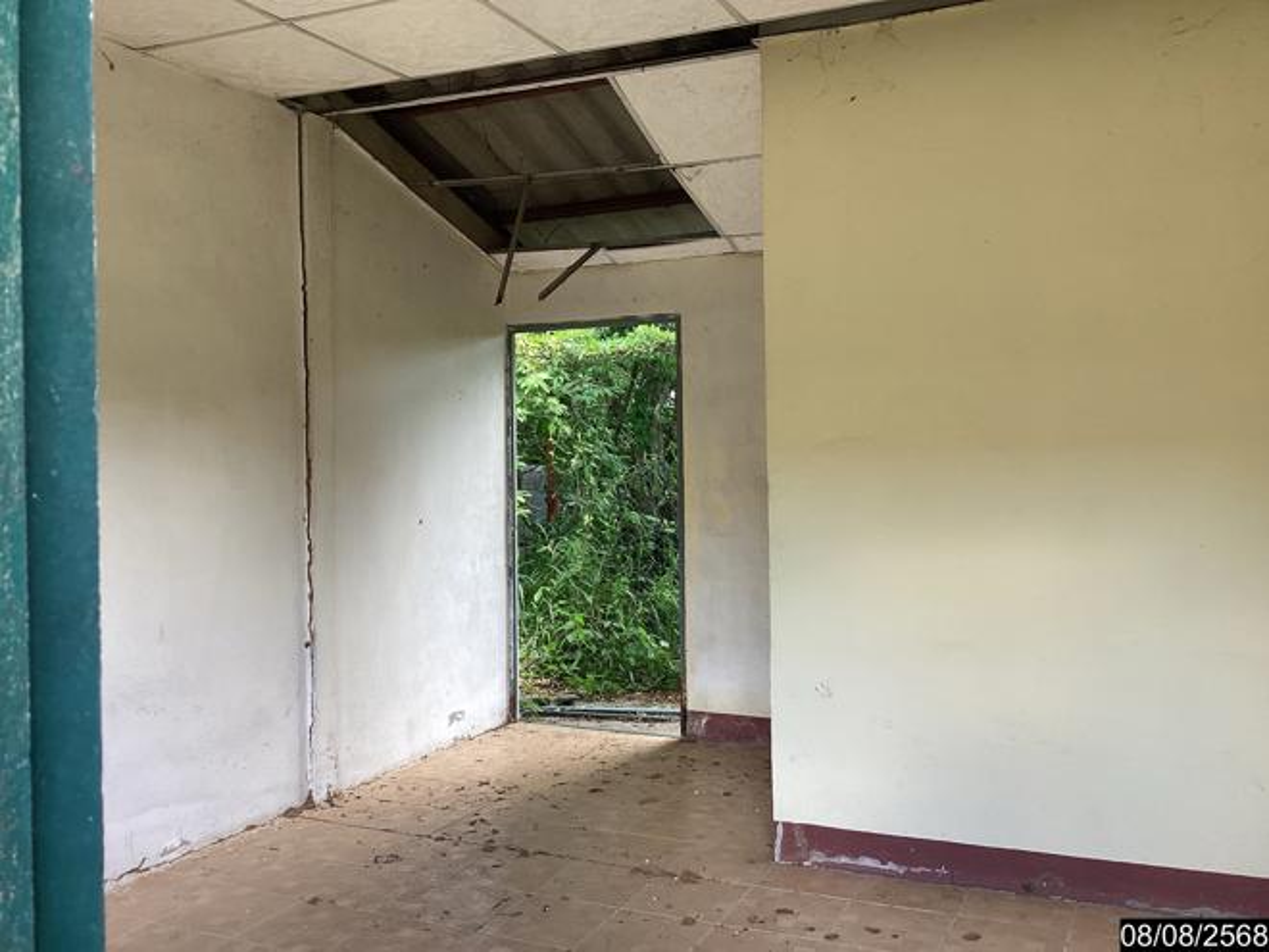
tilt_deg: -1.4
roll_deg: +0.2
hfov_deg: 58.4
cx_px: 634
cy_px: 476
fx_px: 1136
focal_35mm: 31
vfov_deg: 45.4
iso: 64
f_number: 2.4
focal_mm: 3.3
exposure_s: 1/60
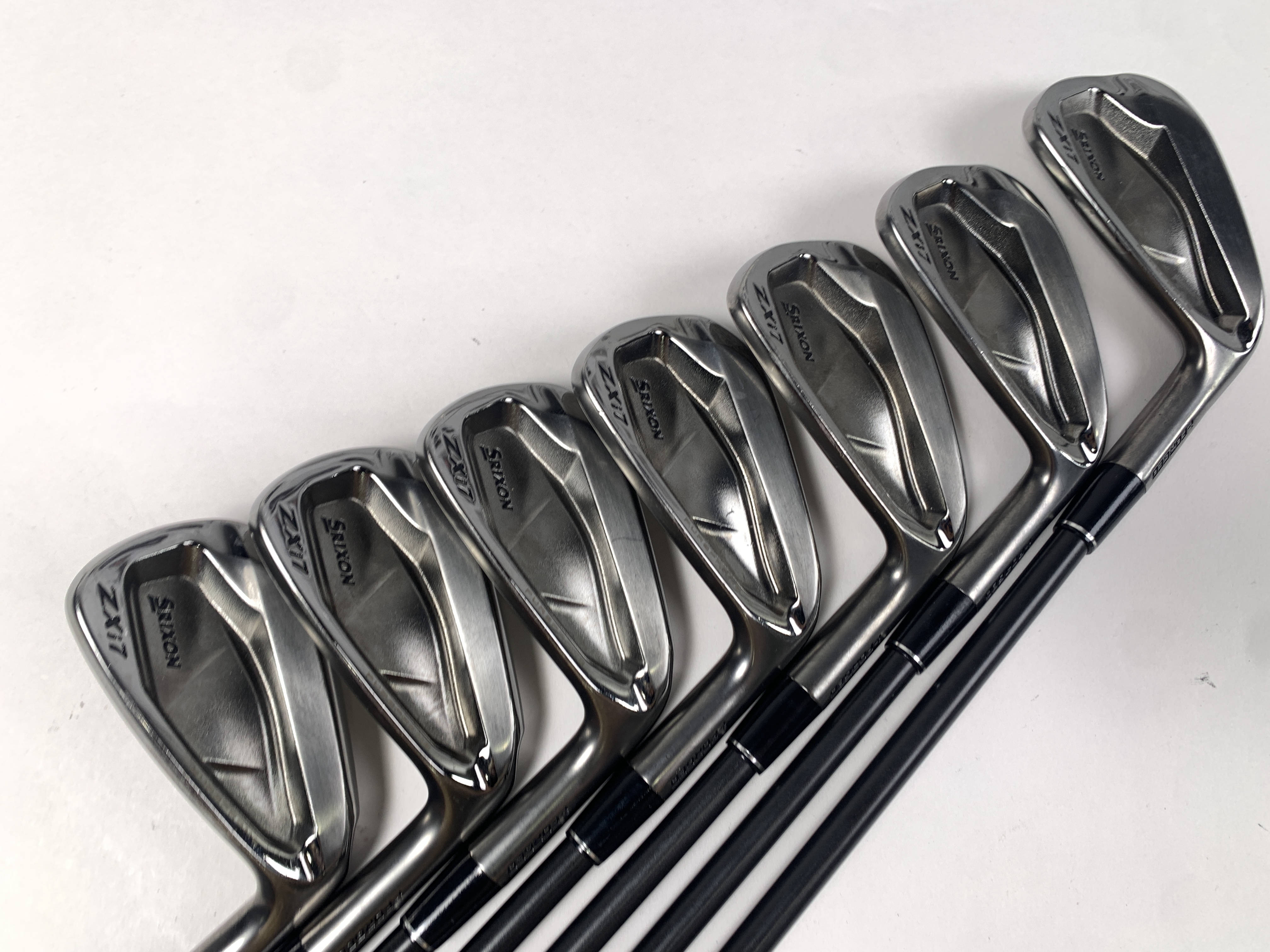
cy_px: 476
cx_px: 635
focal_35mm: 26
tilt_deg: -77.2
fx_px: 954
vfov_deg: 53.1
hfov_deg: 67.3
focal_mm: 4.25
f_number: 1.8
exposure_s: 1/120
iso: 25
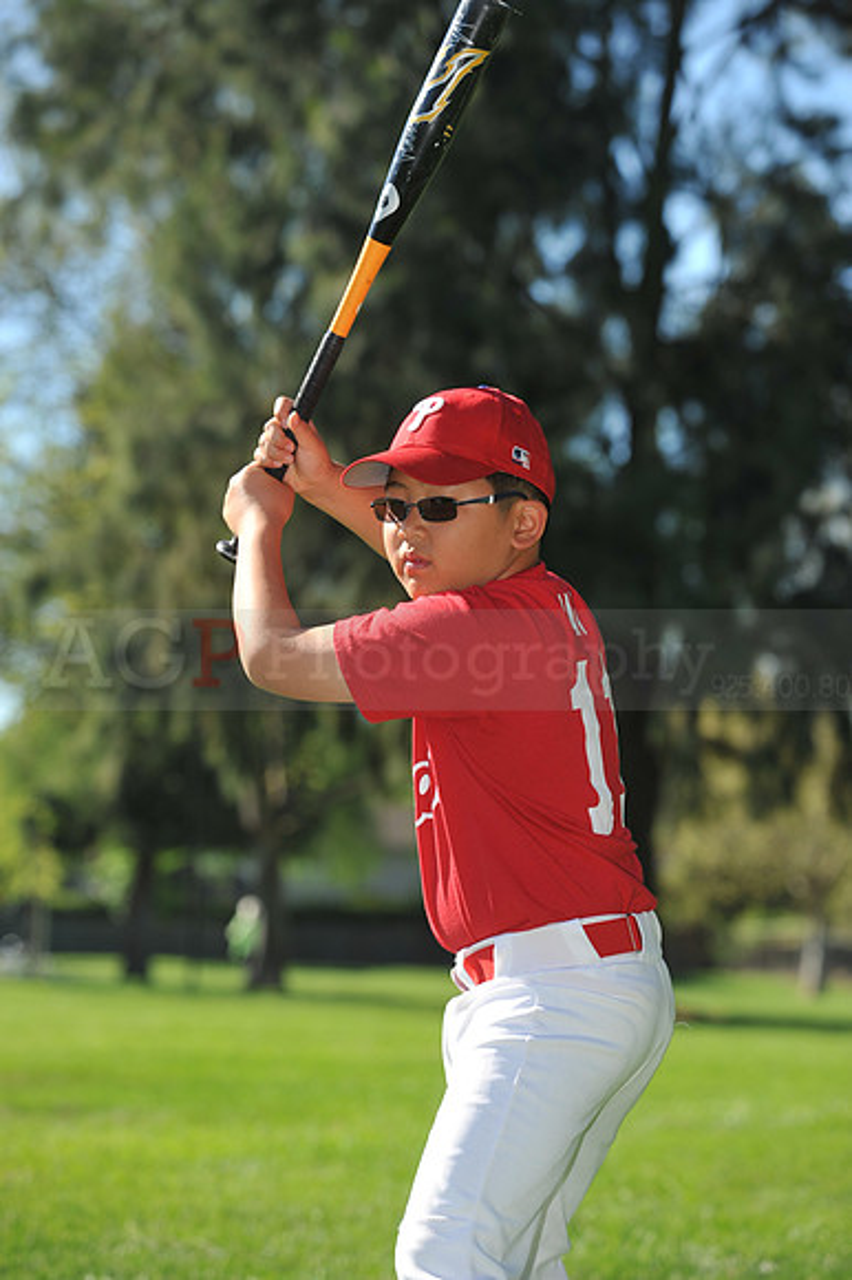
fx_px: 4620
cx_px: 426
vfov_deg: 15.8
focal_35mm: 130
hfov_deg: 10.5
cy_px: 640
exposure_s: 1/640
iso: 200
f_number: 5.6
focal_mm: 130
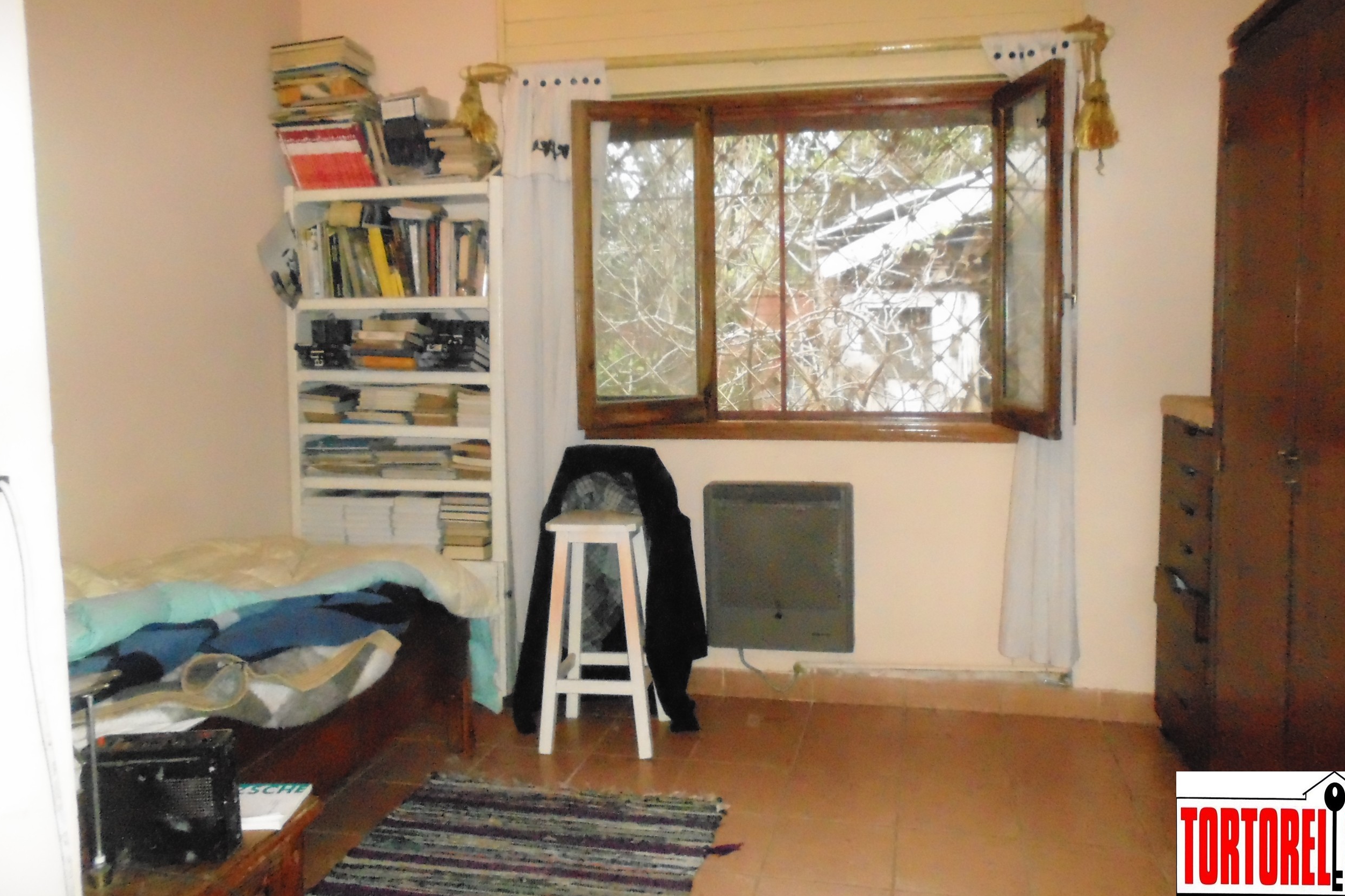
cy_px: 393
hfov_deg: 65.5
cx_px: 673
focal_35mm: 28
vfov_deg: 46.3
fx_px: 1046
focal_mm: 4.6
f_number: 3.5
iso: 1600
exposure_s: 1/125
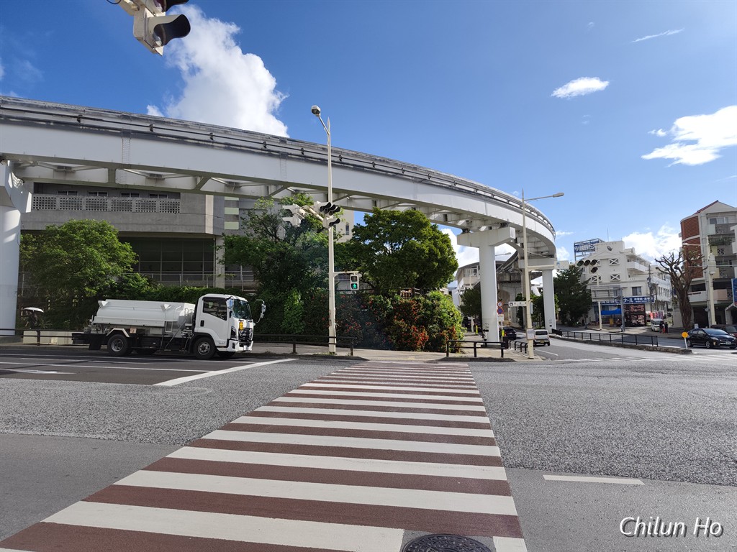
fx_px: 490
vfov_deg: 58.9
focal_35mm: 23
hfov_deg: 73.9
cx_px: 368
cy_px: 276
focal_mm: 6.07
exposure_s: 1/2000
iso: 100
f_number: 1.7
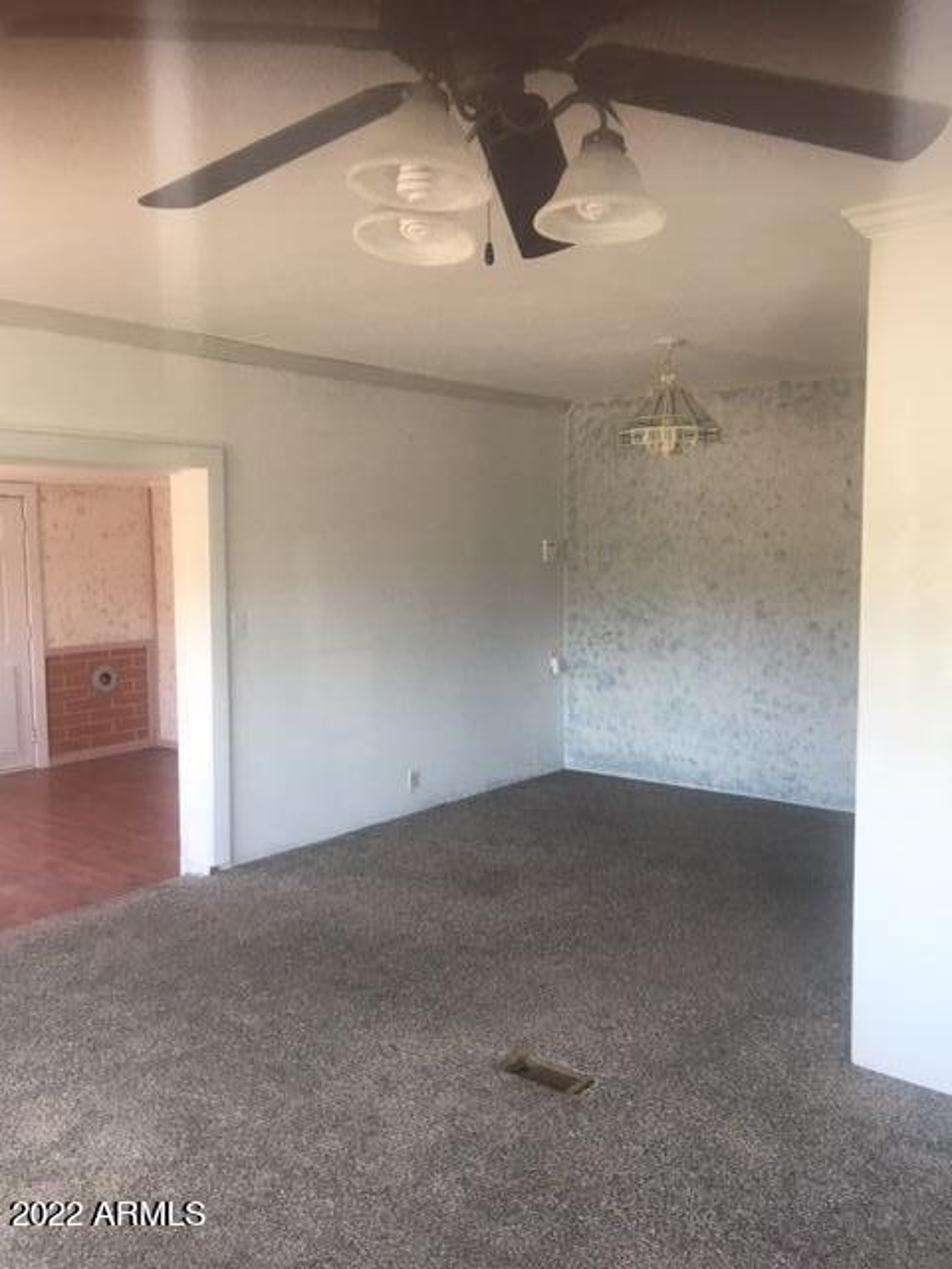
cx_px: 476
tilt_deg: -3.3
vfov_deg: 61.7
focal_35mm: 29
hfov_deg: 48.2
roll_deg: +1.6
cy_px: 634
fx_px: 1063
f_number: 2.2
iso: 32
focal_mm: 4.15
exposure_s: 1/30
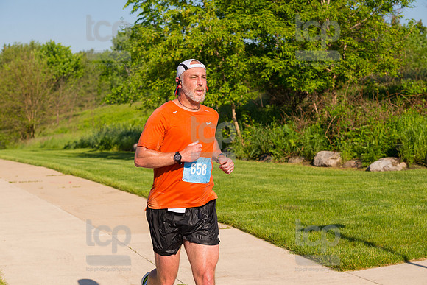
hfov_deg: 24.8
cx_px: 214
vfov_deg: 16.7
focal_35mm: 82
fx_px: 973
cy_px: 142
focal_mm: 82
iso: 400
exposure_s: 1/2000
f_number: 5.6
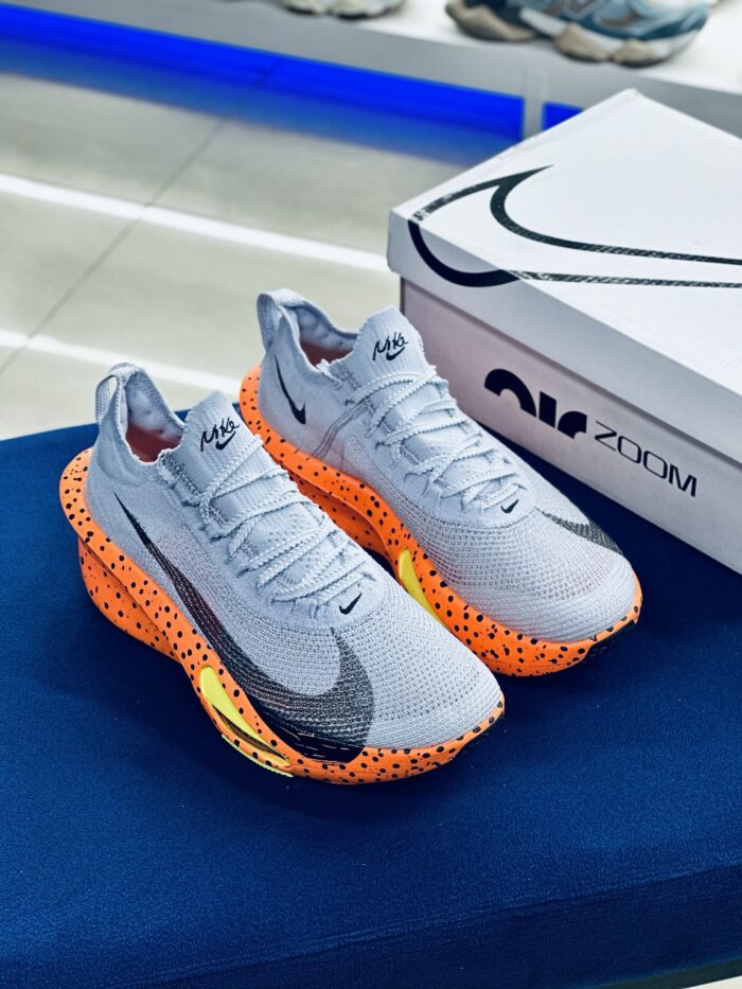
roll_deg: +0.3
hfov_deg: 19.1
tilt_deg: -37.0
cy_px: 494
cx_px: 371
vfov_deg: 25.3
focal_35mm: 77
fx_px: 2200
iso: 160
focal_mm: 9
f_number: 2.8
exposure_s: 1/100
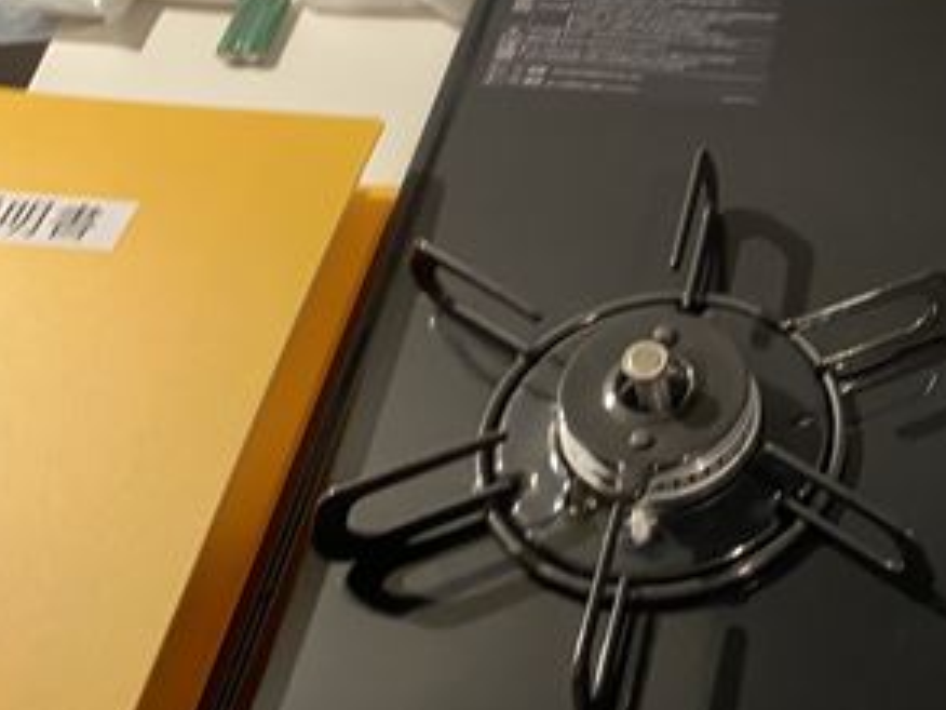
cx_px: 943
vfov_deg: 25.6
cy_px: 318
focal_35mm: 57
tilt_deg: -50.0
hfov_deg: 31.3
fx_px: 1558
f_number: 1.8
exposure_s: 1/50
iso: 160
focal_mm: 4.25
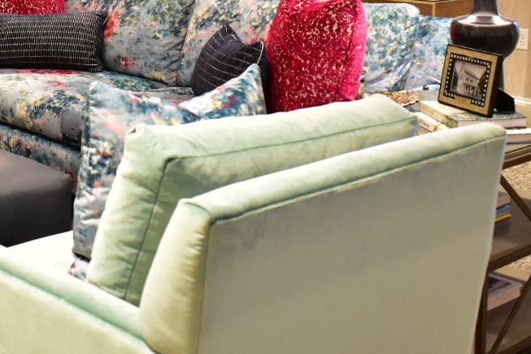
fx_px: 988
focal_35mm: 67
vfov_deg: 19.5
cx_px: 137
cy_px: -32
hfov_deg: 29.6
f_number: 4.5
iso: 2000
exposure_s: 1/30
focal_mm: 18
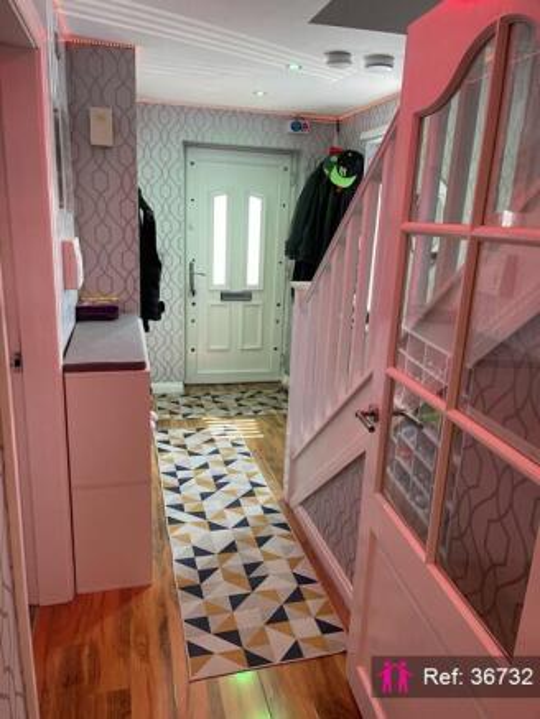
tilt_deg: -15.0
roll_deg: -2.7
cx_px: 270
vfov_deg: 69.4
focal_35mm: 25
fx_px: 520
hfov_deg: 54.9
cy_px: 360
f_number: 1.6
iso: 100
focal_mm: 5.1
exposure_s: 1/81
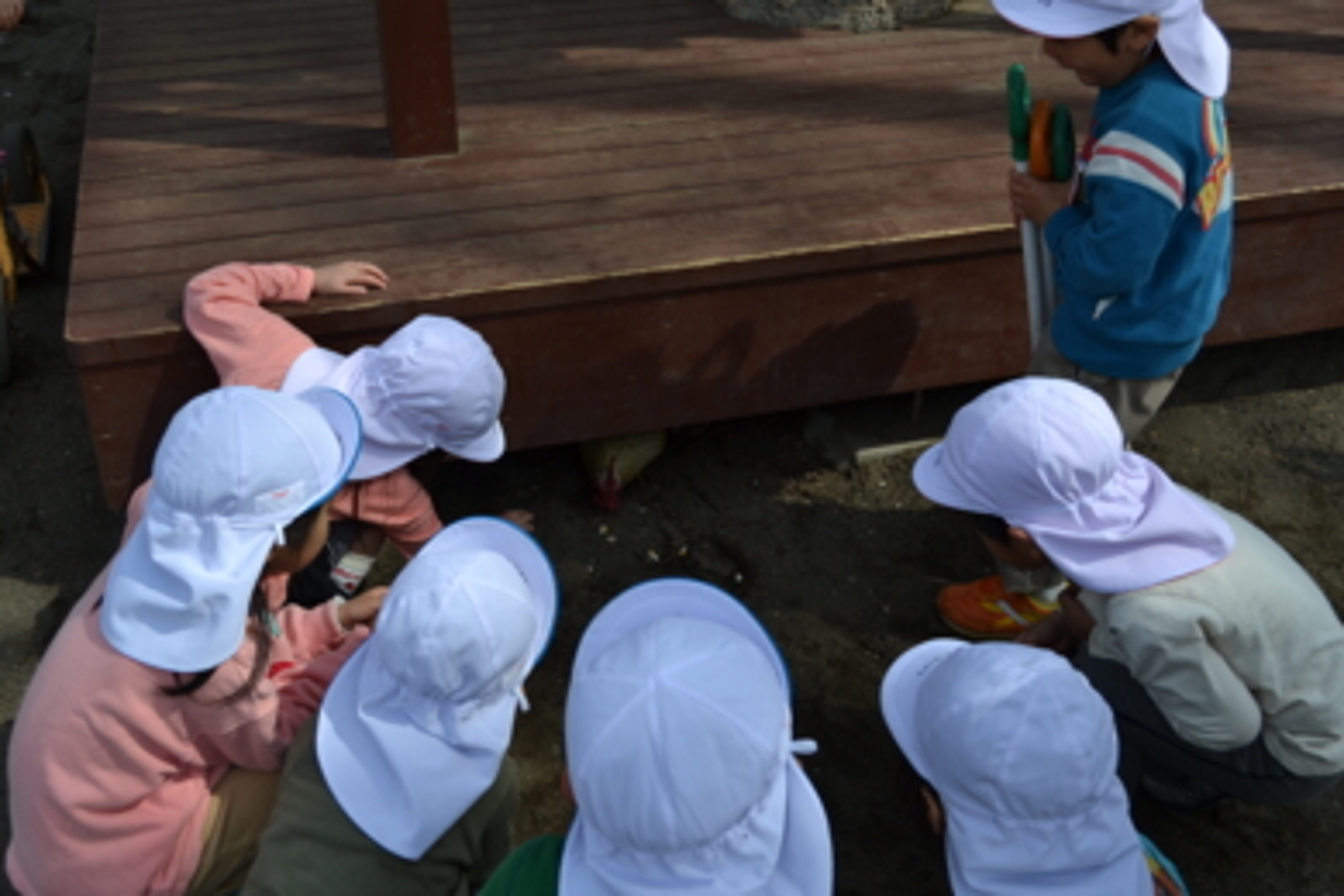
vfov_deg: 33.4
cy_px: 443
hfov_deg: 48.5
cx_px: 672
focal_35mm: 40
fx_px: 1493
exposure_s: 1/500
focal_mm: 26
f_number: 5.6
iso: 100
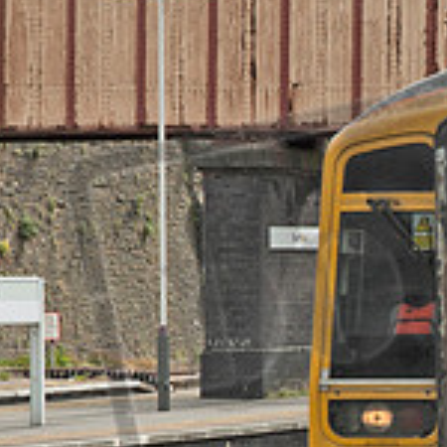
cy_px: 367
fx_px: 3969
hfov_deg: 6.4
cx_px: 498
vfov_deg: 6.4
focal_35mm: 272
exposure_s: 1/200
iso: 200
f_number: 7.1
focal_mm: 55
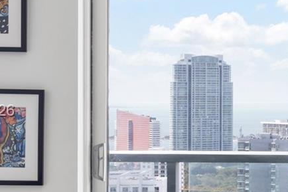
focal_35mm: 129
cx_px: 339
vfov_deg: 10.6
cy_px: 112
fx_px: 1032
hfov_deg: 15.4
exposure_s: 1/10
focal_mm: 35
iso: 250
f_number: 14
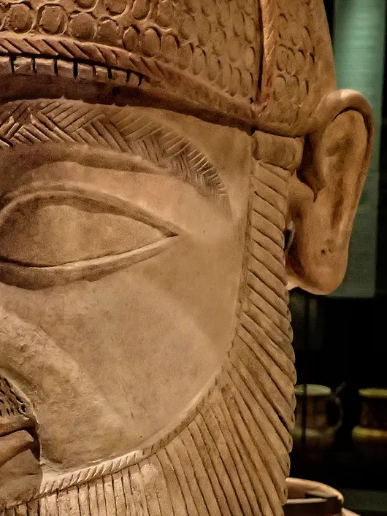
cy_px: 347
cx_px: 25
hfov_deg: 14.1
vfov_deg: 18.8
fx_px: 1551
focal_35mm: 104
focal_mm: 8.99
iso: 800
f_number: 3.2
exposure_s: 1/30
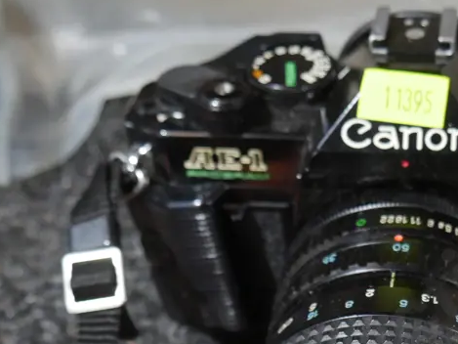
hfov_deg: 23.1
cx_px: 382
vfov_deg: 17.4
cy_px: 347
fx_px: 1098
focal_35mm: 83
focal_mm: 19
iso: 1000
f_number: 4.1
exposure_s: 1/60
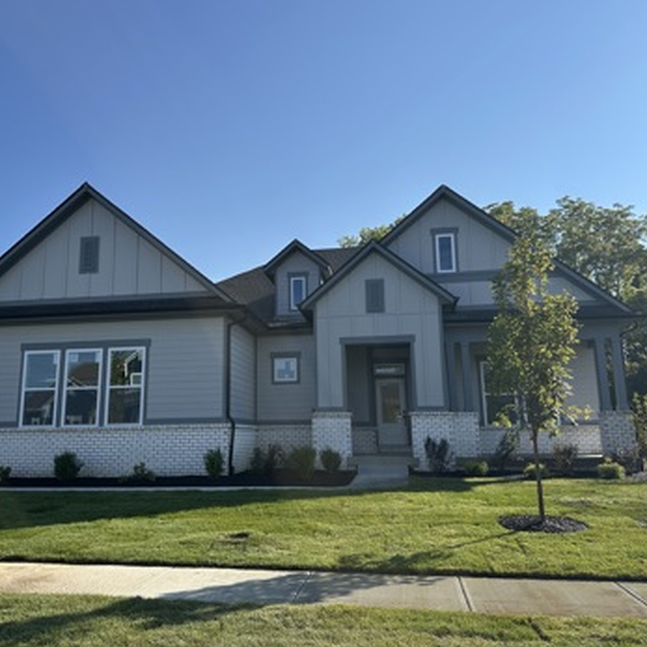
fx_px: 613
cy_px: 321
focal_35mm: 29
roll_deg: -0.8
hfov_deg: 55.4
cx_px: 281
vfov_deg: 55.6
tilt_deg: +10.5
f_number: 1.78
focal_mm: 6.86
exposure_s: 1/4762
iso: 80
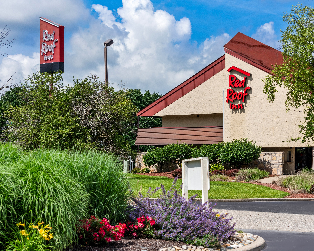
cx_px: 183
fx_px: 734
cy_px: 125
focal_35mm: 79
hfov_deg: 24.1
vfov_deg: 19.4
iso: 400
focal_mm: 70
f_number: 8
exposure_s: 1/1600
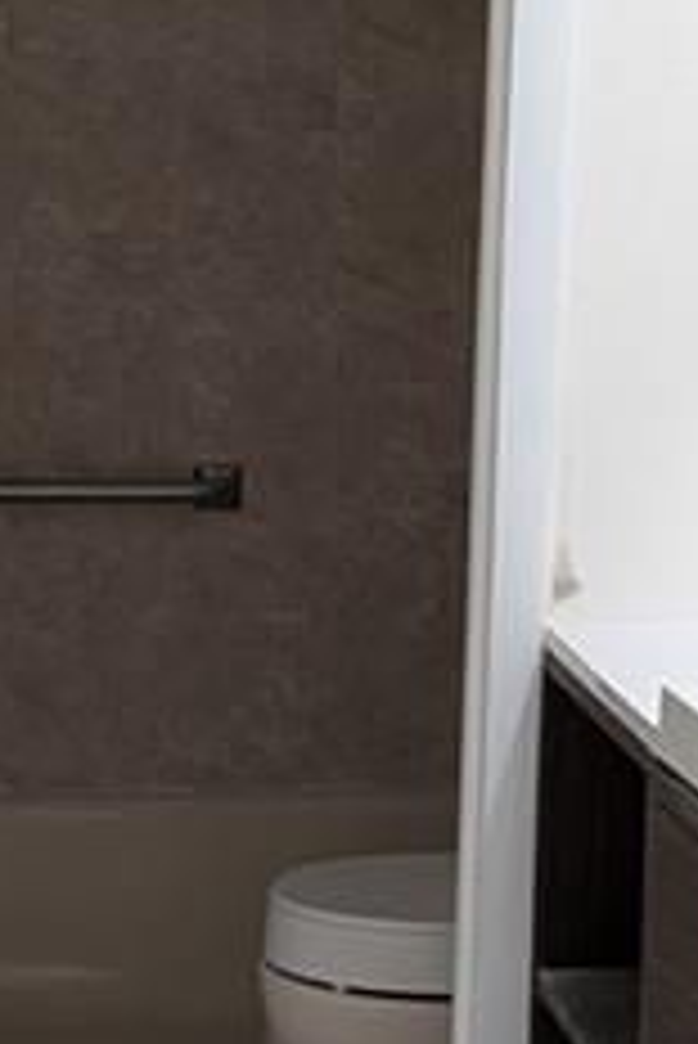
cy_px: 562
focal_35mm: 129
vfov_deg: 15.9
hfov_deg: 10.6
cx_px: 426
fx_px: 3746
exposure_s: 1/106
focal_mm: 6.9
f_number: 1.68
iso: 104
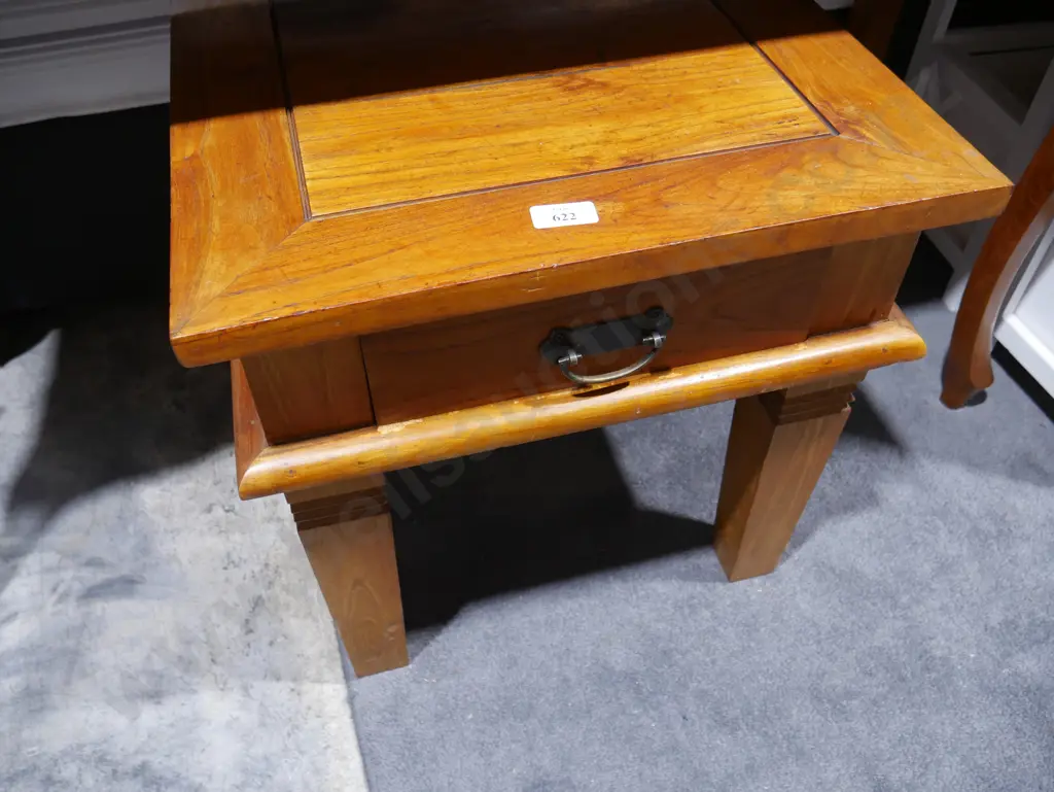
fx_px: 853
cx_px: 527
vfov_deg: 49.8
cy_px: 396
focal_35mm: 28
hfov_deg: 63.4
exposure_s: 1/60
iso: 640
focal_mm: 14
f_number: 4
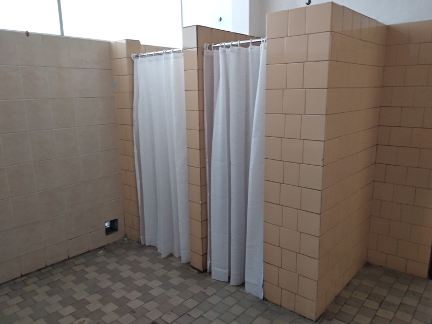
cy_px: 162
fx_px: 324
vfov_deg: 53.1
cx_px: 216
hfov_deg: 67.3
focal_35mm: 26
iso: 1600
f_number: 2.2
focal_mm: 3.81
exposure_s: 1/20
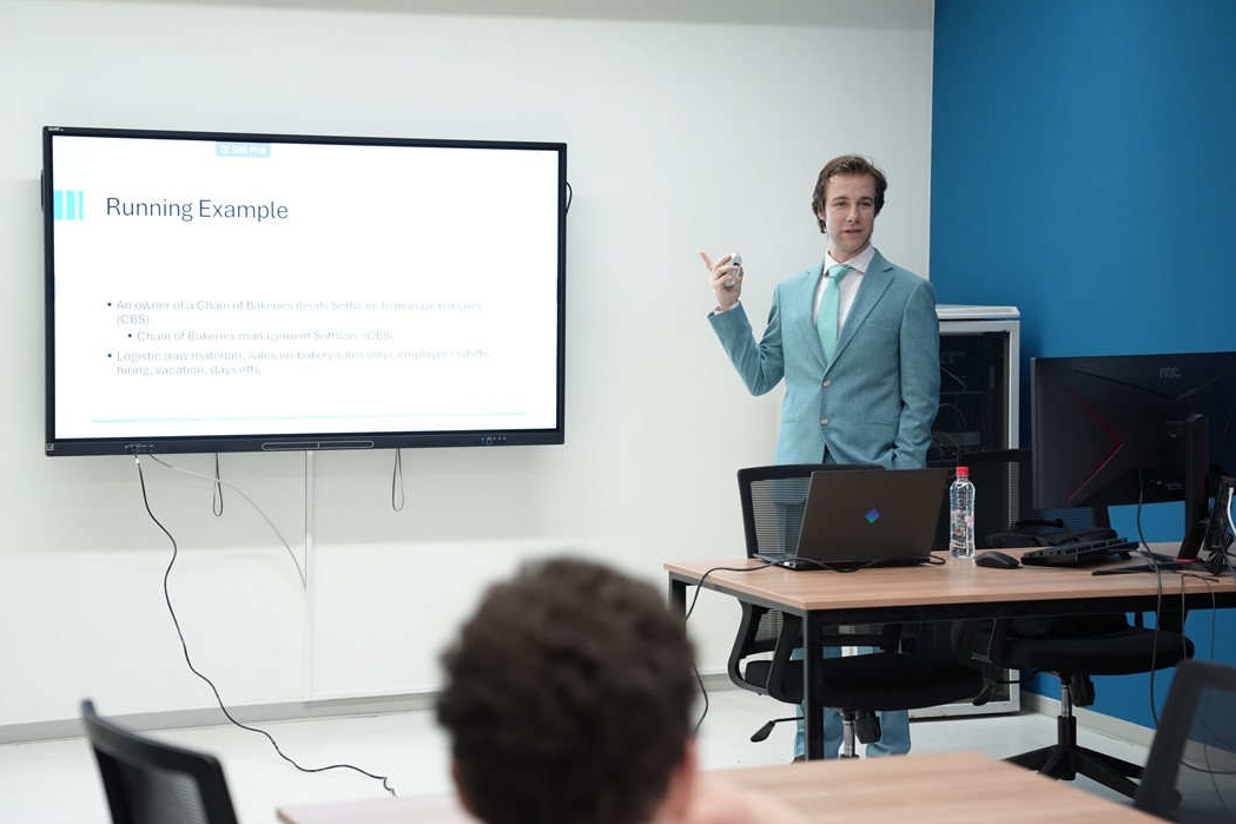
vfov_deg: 18.6
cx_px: 601
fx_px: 2509
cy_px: 388
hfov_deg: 27.7
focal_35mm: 73
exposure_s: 1/100
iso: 1000
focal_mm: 59.9
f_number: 2.8
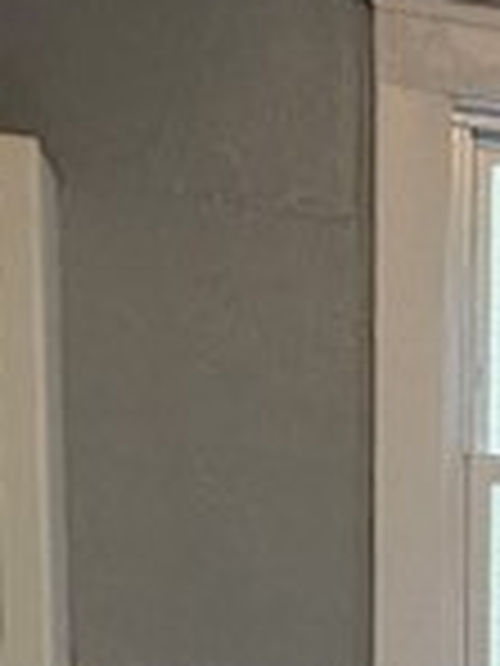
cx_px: 910
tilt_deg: -9.6
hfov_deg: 13.6
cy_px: 950
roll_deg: -3.6
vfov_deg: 18.3
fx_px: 1868
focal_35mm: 97
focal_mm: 2.22
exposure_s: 1/120
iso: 320
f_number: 2.2
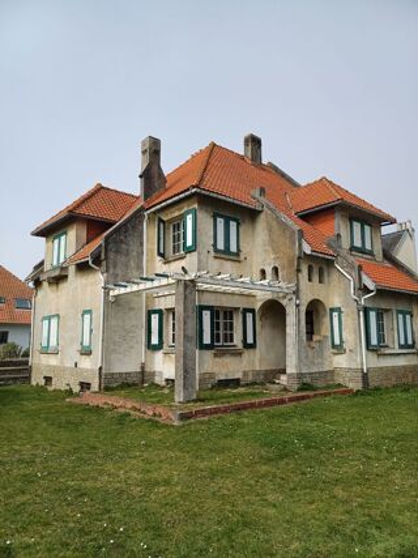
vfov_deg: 69.4
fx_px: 403
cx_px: 209
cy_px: 279
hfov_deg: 54.9
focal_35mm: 25
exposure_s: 1/1460
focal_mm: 4.65
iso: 50
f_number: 1.8
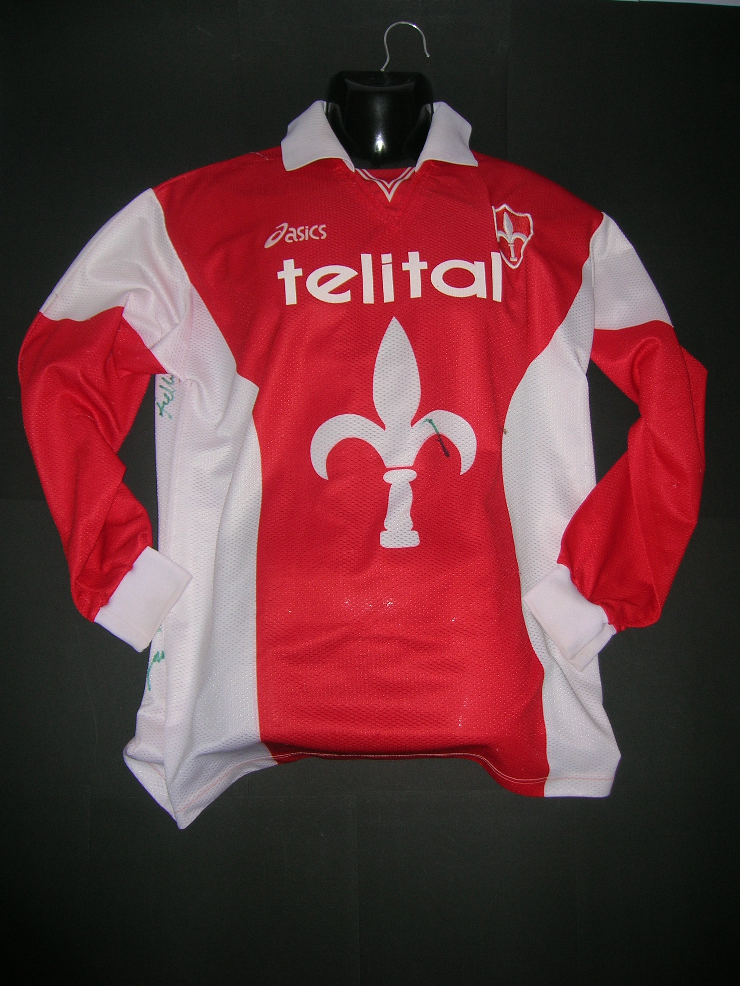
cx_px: 370
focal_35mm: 34
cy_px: 493
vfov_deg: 54.0
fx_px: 969
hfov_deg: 41.8
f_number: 2.9
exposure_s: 1/60.1
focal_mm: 5.7
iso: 50
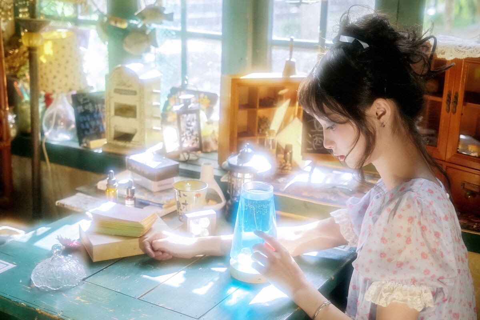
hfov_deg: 38.9
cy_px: 160
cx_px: 240
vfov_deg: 26.5
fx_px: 680
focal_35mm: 51
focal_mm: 34.2
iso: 640
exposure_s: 1/250
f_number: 2.8
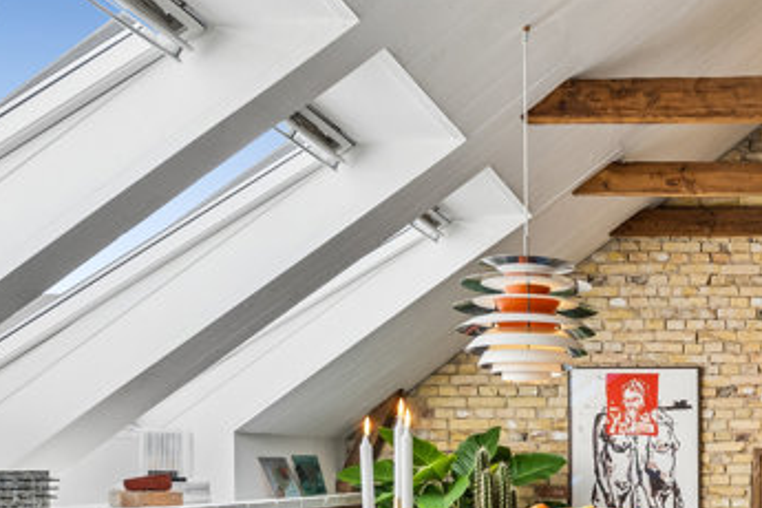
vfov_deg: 28.8
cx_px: 749
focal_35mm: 45
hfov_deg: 38.9
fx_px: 956
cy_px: 438
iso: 200
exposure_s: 1/15
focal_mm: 13
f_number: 8
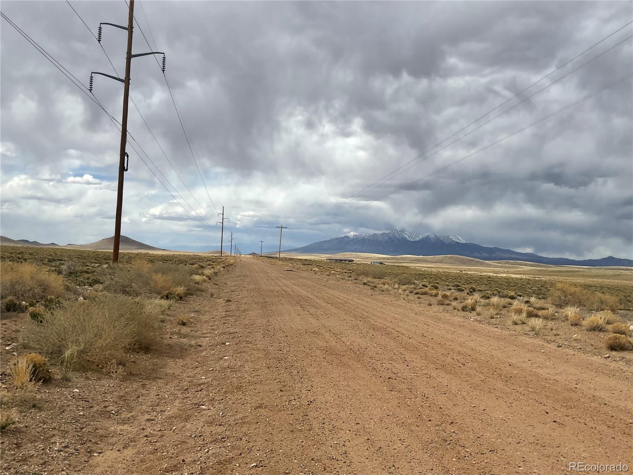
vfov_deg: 48.2
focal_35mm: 29
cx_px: 316
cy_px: 238
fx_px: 530
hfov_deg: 61.7
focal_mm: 3
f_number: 1.8
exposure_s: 1/2959
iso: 16
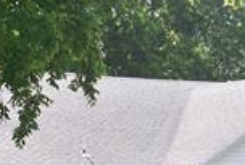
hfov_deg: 13.3
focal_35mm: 153
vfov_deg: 9.0
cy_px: 133
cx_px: 56
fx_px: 1043
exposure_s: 1/250
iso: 64
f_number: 3.1
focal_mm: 6.3
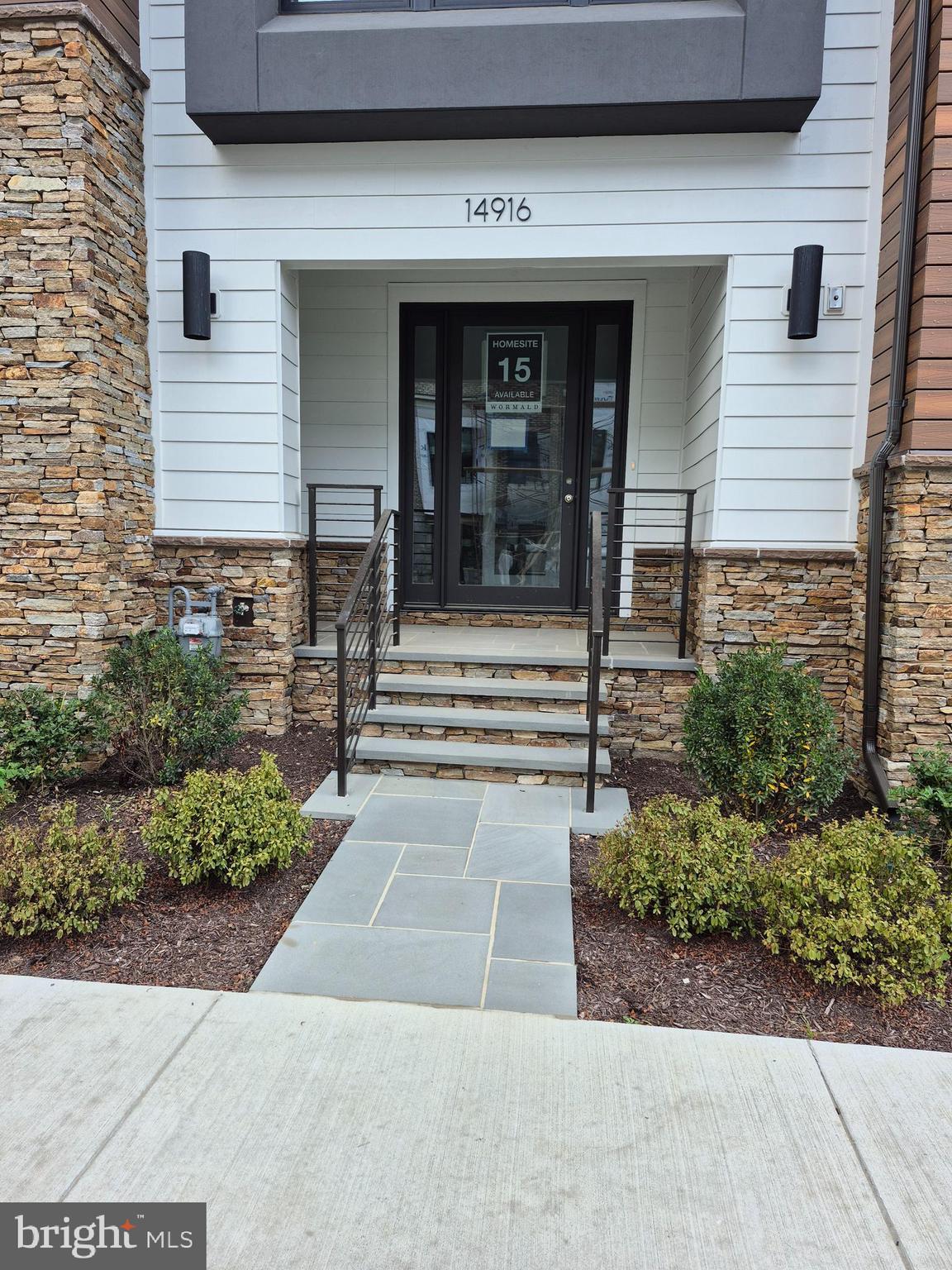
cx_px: 476
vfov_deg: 73.9
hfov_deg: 58.9
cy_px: 635
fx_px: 843
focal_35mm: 23
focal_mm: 5.4
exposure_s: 1/358
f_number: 1.8
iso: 25
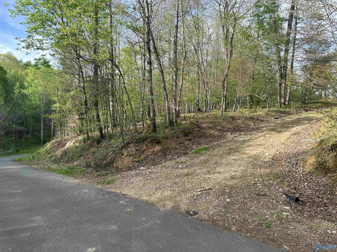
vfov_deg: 56.8
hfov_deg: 71.6
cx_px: 168
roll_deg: -0.9
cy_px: 126
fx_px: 234
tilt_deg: +0.4
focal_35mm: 24
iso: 80
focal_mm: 6.86
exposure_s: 1/1029
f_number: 1.78
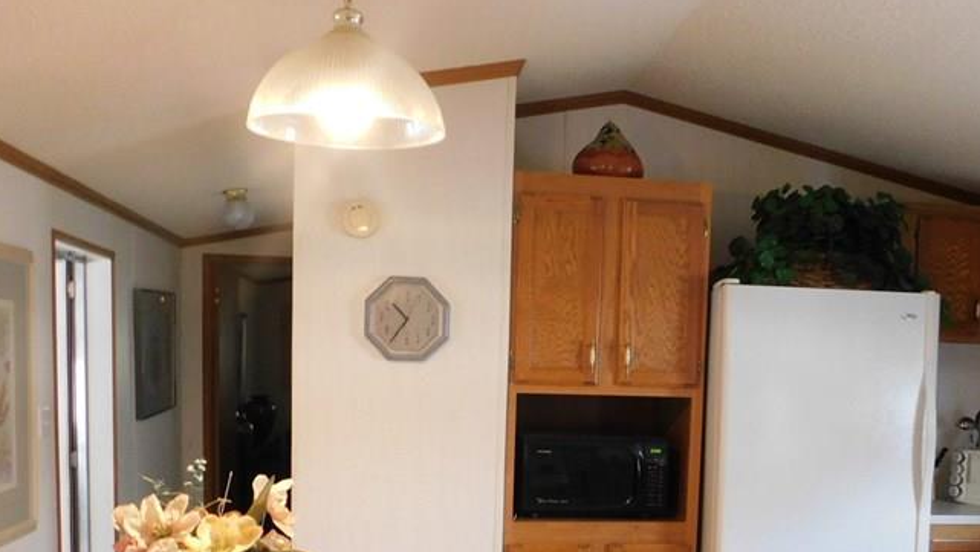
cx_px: 578
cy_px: 459
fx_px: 1040
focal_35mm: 40
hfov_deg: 50.2
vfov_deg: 28.9
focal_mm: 4
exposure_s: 1/20
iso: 400
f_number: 3
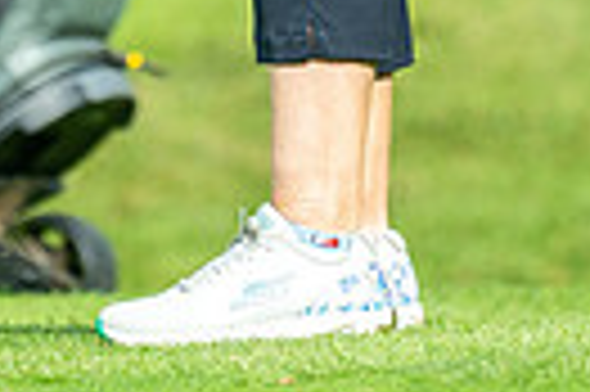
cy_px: -428
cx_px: -122
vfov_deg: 0.7
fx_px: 32639
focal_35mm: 1994
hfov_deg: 1.0
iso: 250
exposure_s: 1/1600
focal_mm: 300
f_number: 4
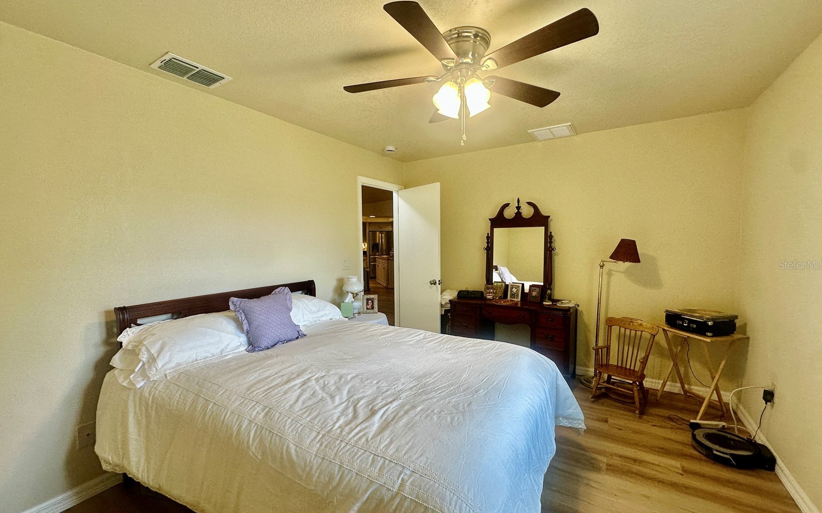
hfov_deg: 101.5
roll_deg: +0.0
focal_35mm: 15
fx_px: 336
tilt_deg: -4.7
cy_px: 265
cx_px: 412
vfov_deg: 74.8
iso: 125
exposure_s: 1/120
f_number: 2.2
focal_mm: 2.22
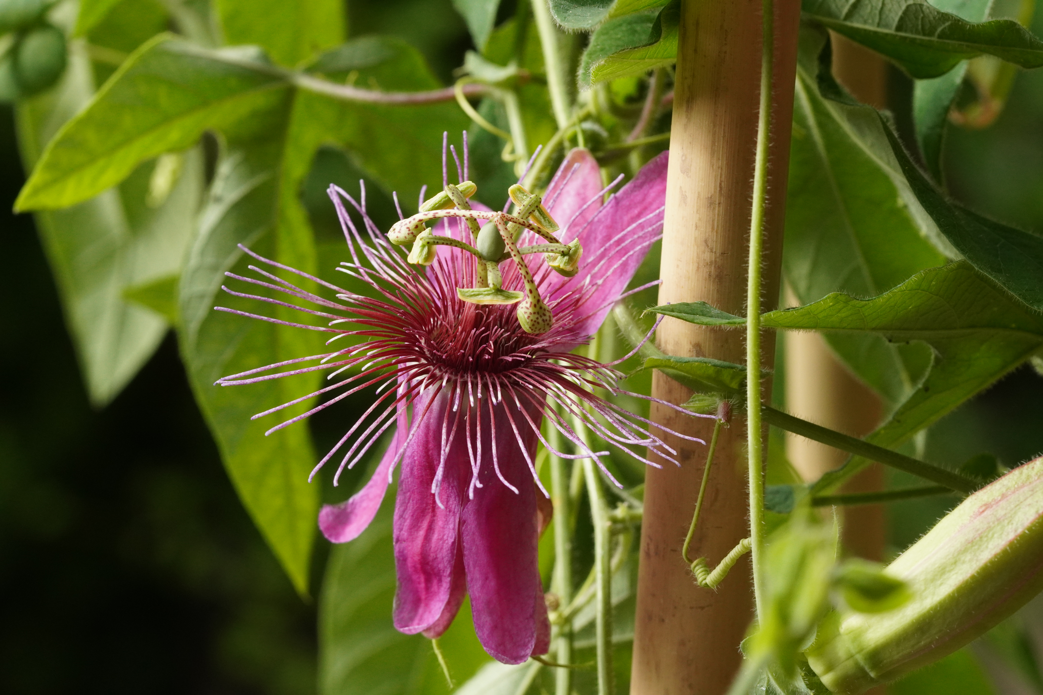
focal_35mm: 135
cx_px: 522
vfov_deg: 10.2
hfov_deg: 15.2
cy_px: 348
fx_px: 3911
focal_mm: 90
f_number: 10
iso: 1250
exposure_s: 1/250
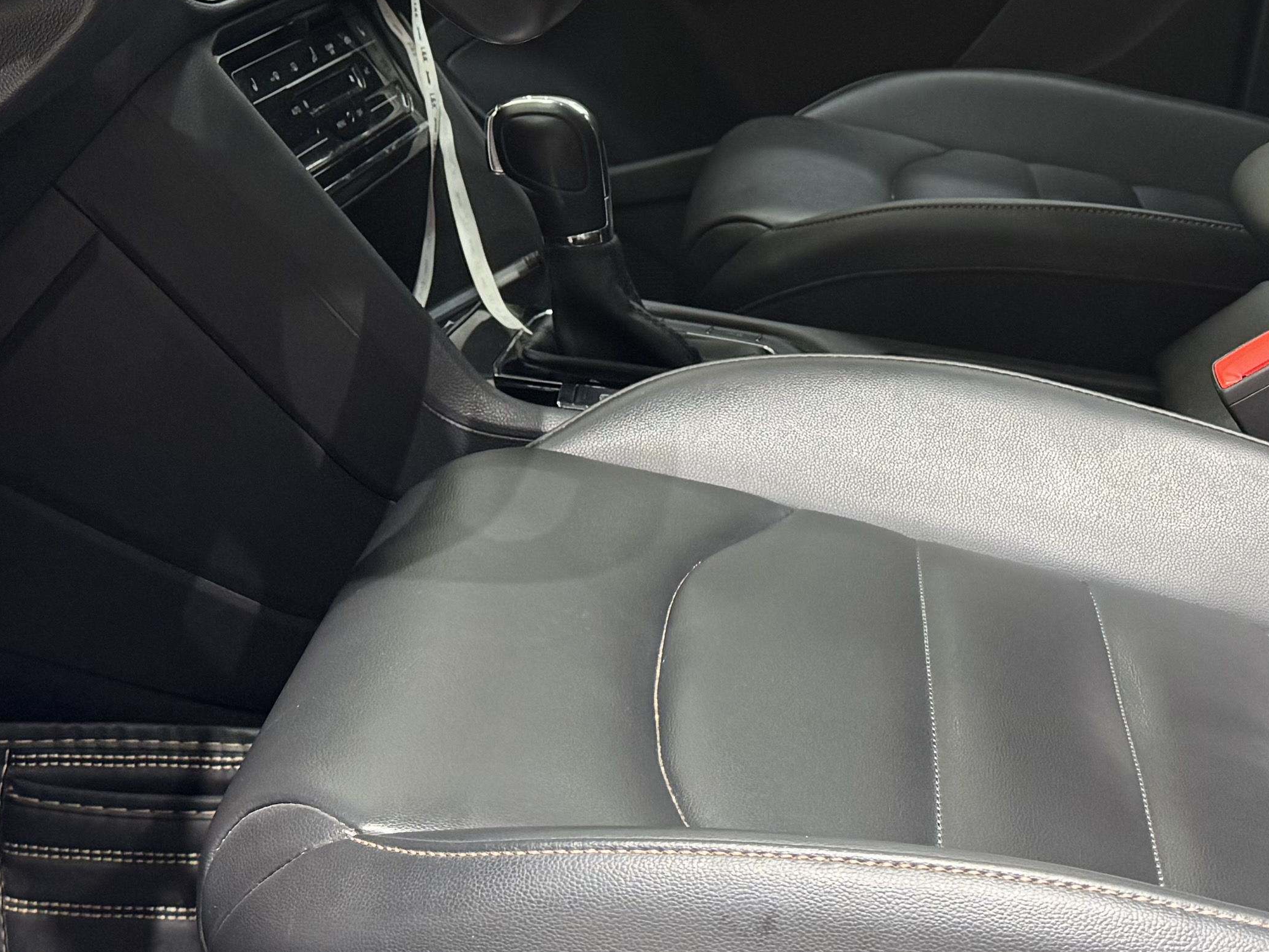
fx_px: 2420
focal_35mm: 66
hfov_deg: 29.3
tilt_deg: -3.9
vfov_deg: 20.9
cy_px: -165
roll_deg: +1.5
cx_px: 783
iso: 200
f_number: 1.78
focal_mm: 6.76
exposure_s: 1/70
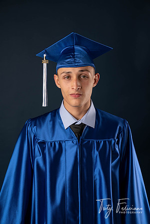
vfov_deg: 30.1
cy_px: 112
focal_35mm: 67
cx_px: 75
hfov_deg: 20.3
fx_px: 419
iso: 200
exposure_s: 1/100
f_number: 5.6
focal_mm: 67
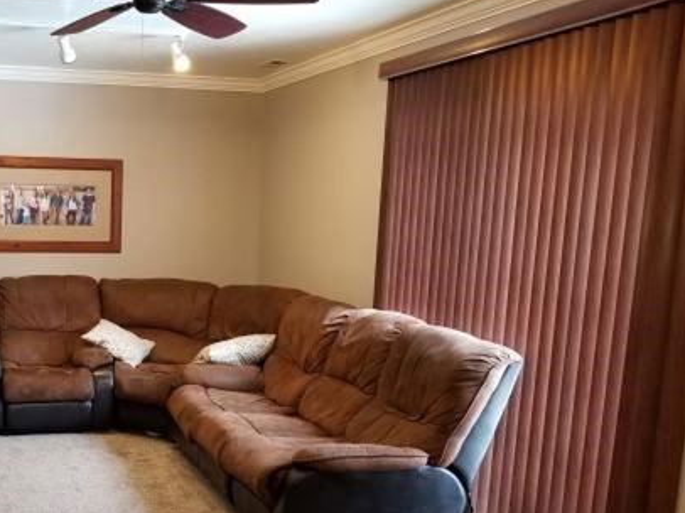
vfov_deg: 34.4
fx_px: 811
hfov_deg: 44.0
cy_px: 385
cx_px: 157
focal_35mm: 41
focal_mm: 4.25
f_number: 1.7
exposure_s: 1/15
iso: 125
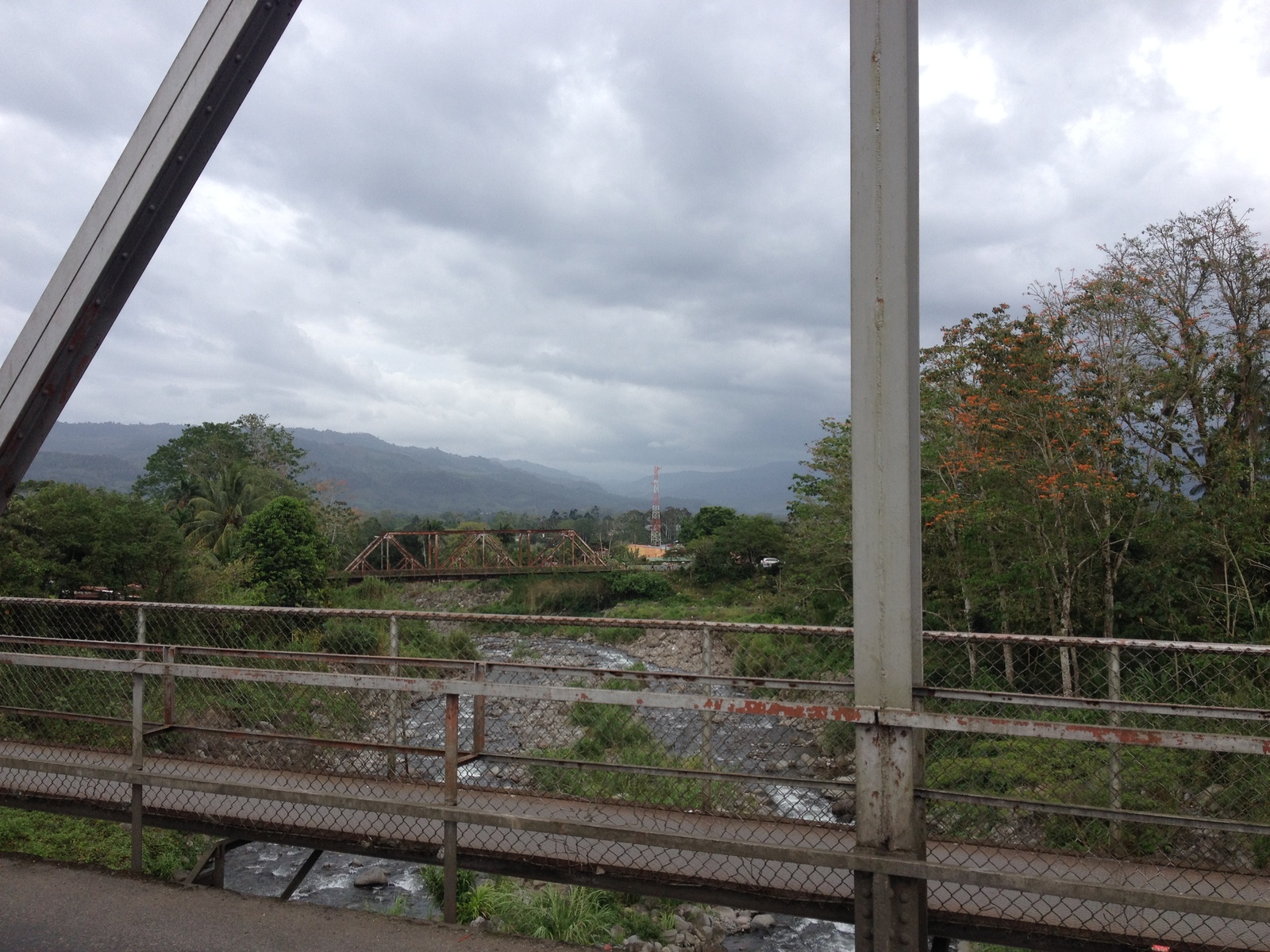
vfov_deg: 40.7
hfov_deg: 52.6
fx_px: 1284
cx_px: 635
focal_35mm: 35
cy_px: 476
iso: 50
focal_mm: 4.28
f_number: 2.4
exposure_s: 1/506
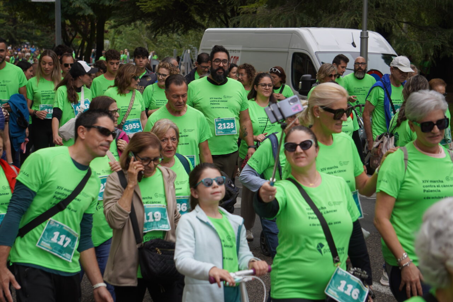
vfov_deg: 14.2
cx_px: 226
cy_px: 151
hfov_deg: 21.2
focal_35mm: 96
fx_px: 1208
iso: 100
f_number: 5
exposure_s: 1/200
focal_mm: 64
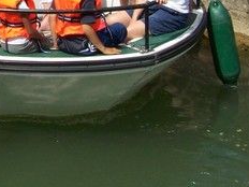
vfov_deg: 11.5
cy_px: -92
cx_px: -114
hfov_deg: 14.9
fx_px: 892
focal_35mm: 124
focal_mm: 6
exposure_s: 1/686
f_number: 4.8
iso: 80
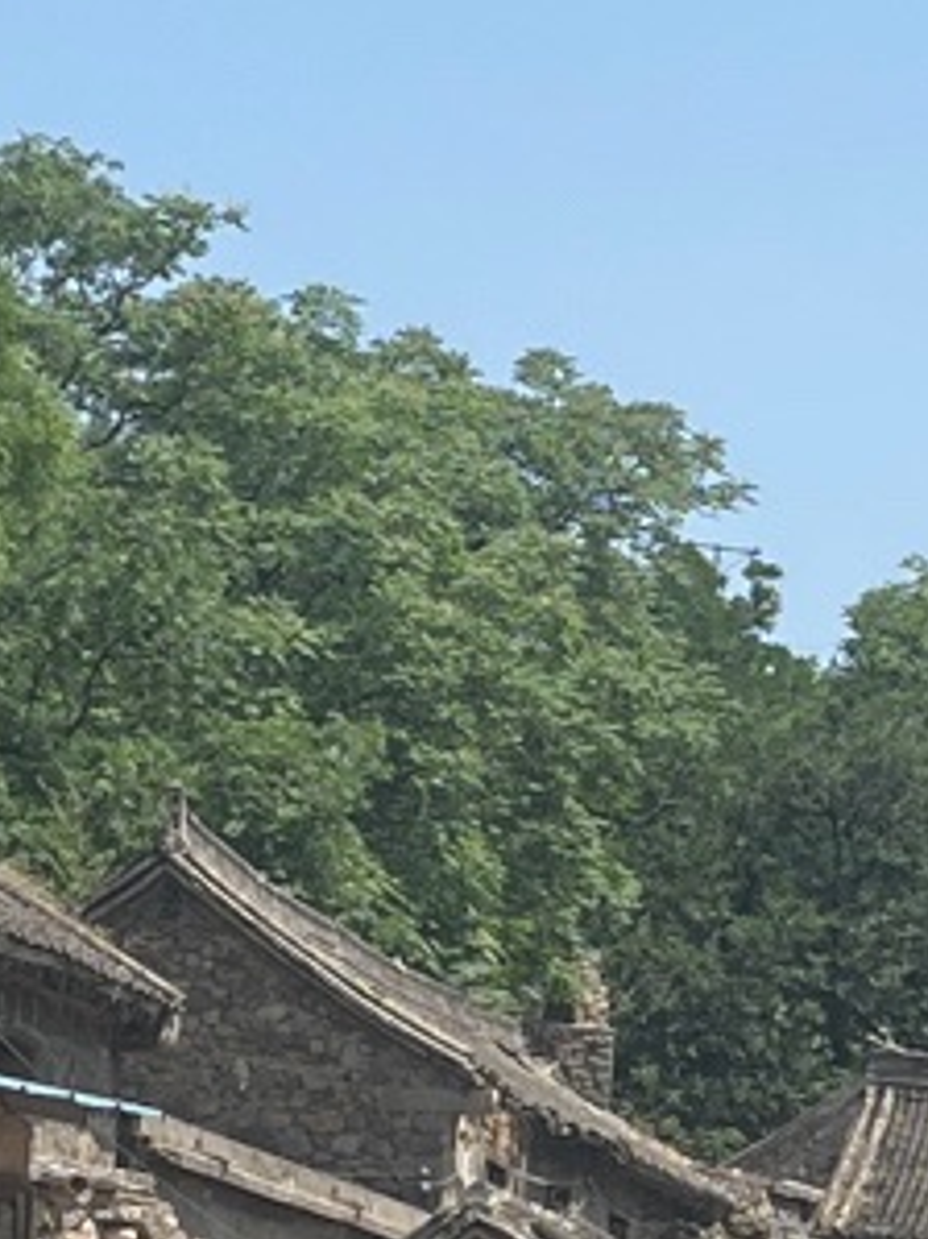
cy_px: 816
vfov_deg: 11.4
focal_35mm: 174
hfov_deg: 8.5
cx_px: 679
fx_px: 6224
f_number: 1.5
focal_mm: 5.7
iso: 50
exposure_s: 1/4630
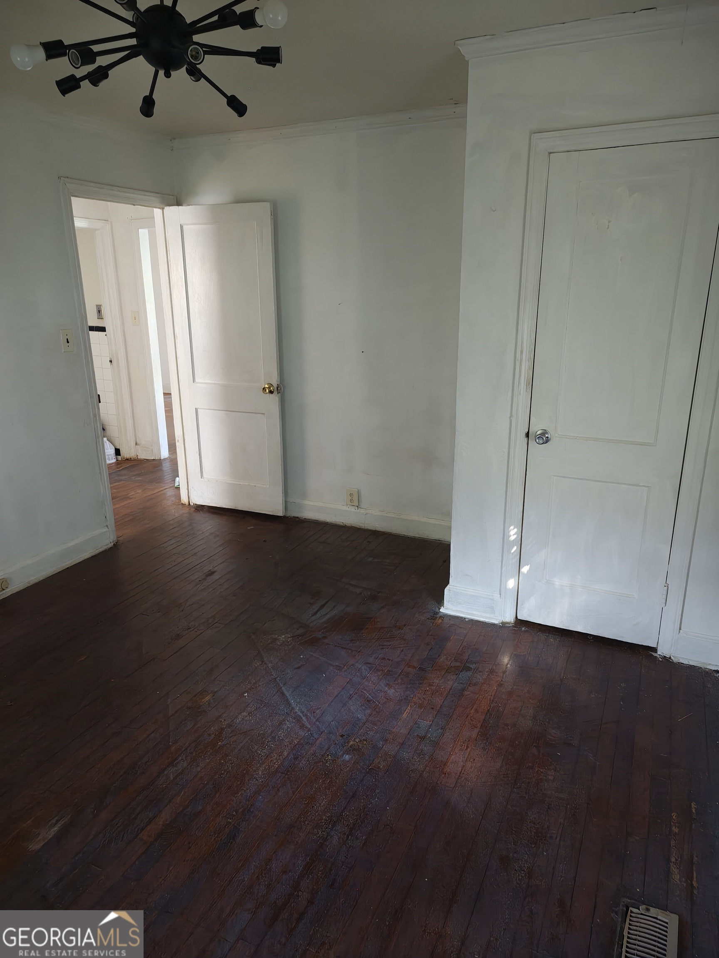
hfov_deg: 56.8
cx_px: 360
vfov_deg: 71.6
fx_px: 665
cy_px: 479
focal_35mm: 24
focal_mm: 5.41
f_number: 1.8
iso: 5084
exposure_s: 1/24
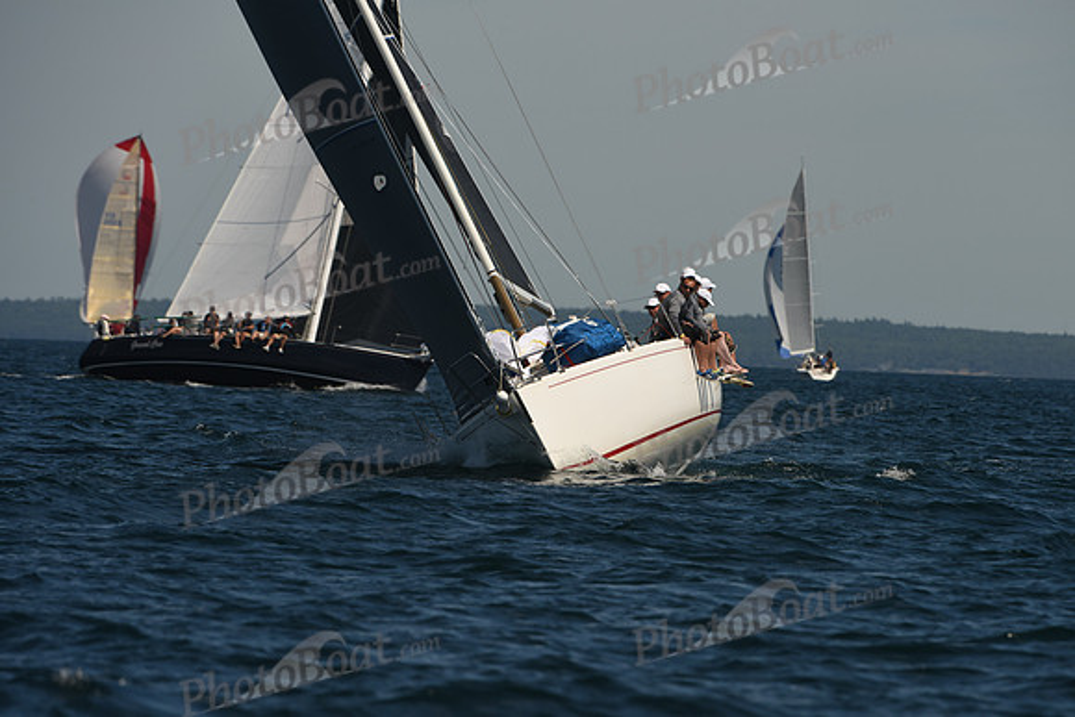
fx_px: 11947
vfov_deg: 3.4
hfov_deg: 5.2
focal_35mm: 400
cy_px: 358
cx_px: 538
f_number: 8
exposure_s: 1/1000
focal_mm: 400
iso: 250
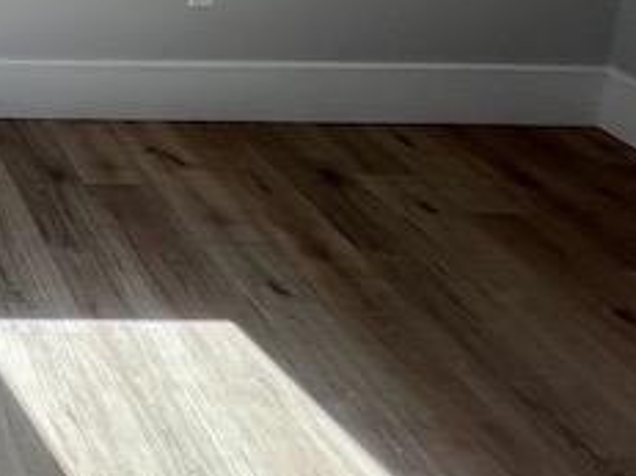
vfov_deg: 25.2
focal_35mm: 45
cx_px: -278
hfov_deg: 29.3
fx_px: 826
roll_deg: -0.3
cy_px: -220
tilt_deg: -9.8
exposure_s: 1/173
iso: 32
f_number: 1.8
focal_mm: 1.57
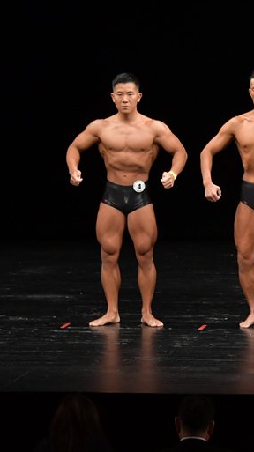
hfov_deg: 4.1
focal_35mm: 296
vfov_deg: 7.3
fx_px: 3549
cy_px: 226
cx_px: 336
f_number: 5.6
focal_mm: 125
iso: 2500
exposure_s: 1/400
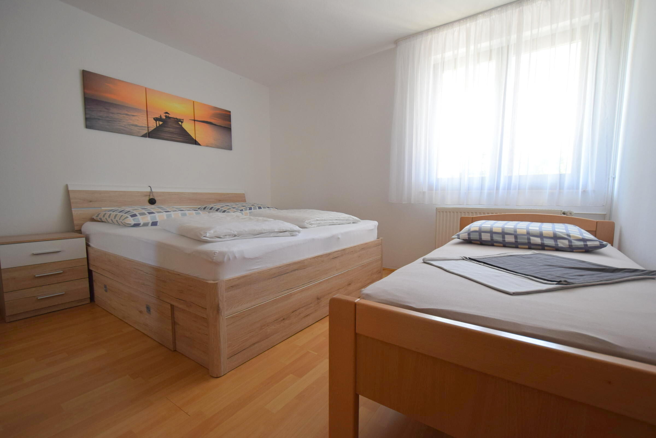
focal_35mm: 15
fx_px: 273
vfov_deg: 77.3
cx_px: 328
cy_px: 219
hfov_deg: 100.4
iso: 720
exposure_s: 1/60
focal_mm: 10
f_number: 4
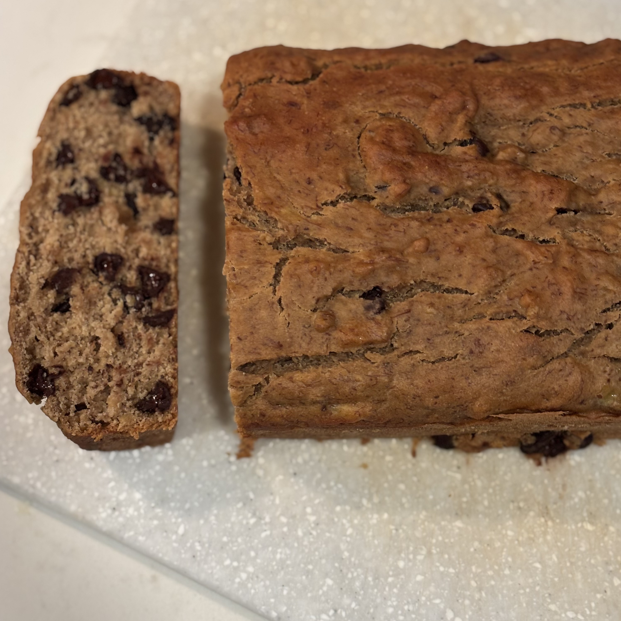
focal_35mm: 62
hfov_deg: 27.7
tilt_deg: -68.4
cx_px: 310
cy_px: 301
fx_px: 1258
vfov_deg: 27.7
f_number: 1.6
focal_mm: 5.96
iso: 160
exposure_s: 1/40
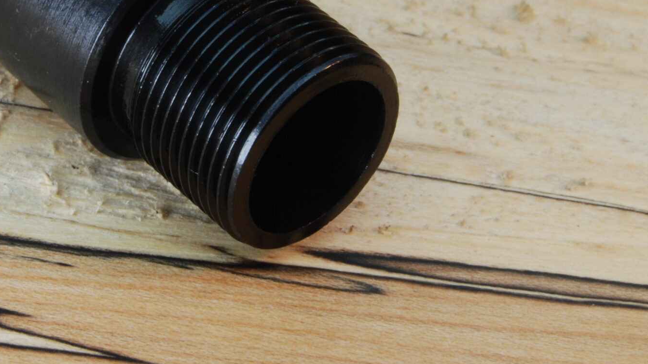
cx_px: 195
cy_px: 31
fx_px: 2835
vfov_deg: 7.3
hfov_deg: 13.0
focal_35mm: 165
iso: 200
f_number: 22
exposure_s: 1/8
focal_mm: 55
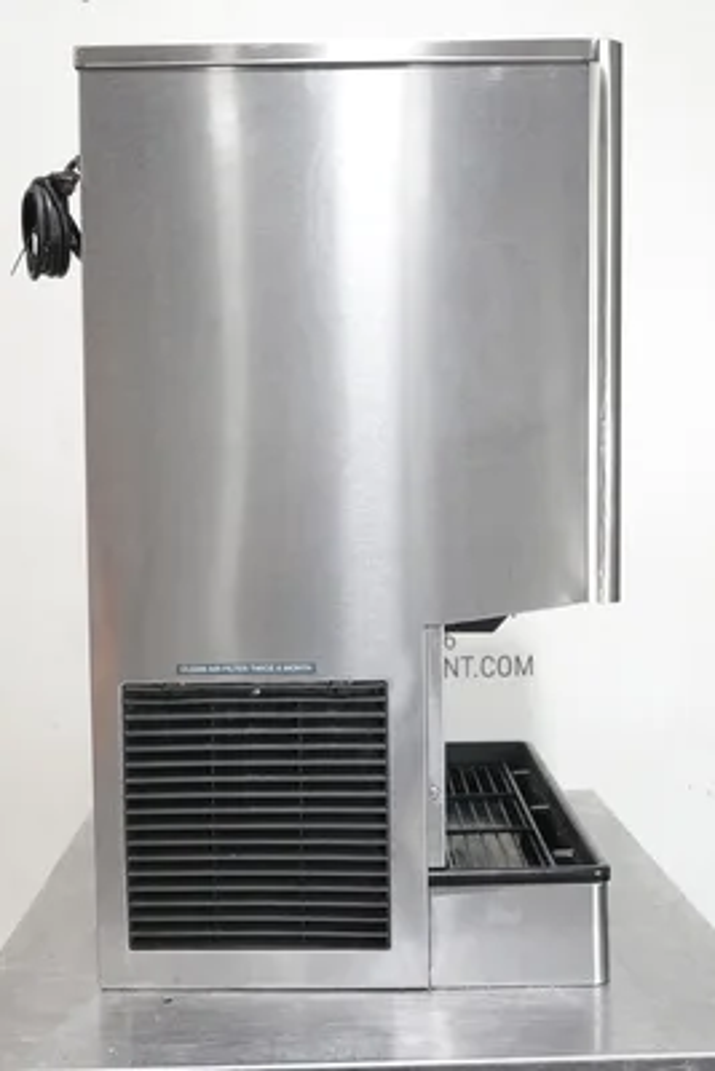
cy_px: 536
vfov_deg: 43.6
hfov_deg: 29.9
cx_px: 358
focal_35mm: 45
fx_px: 1339
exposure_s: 1/50
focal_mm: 16.54
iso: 1600
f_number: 4
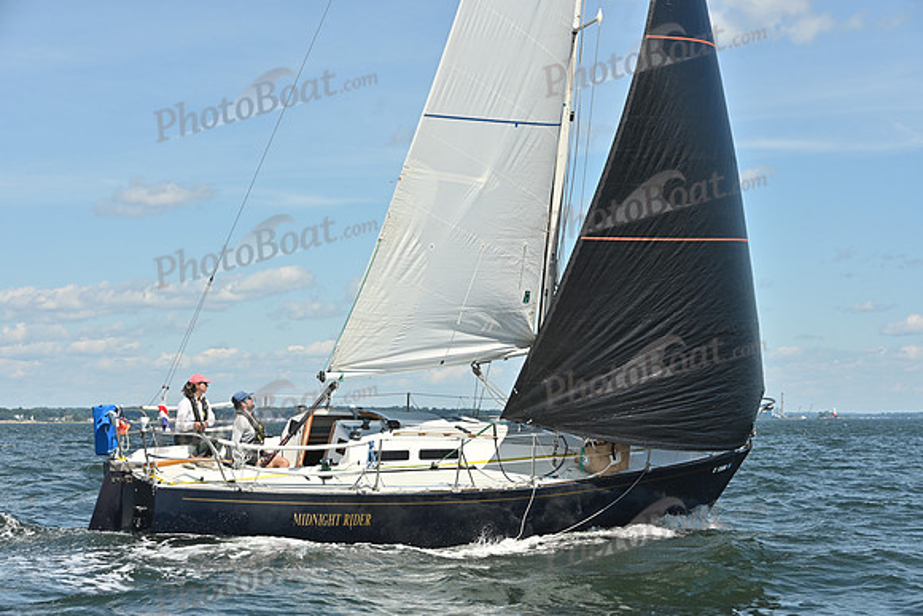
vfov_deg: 17.5
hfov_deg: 26.0
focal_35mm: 78
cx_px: 462
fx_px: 2000
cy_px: 308
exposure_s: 1/1250
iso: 250
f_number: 7.1
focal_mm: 78
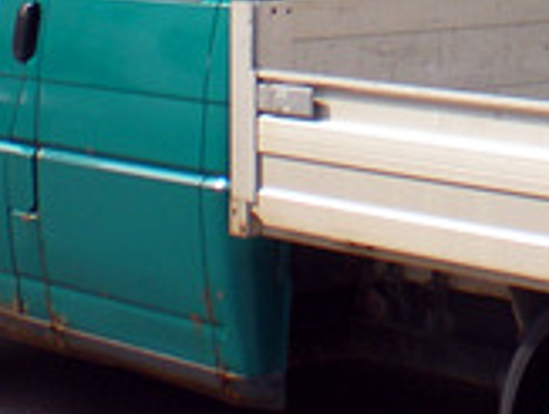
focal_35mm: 146
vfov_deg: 9.7
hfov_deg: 13.3
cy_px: -315
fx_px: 2321
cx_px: 546
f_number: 4.6
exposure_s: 1/345
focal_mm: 6.3
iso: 89
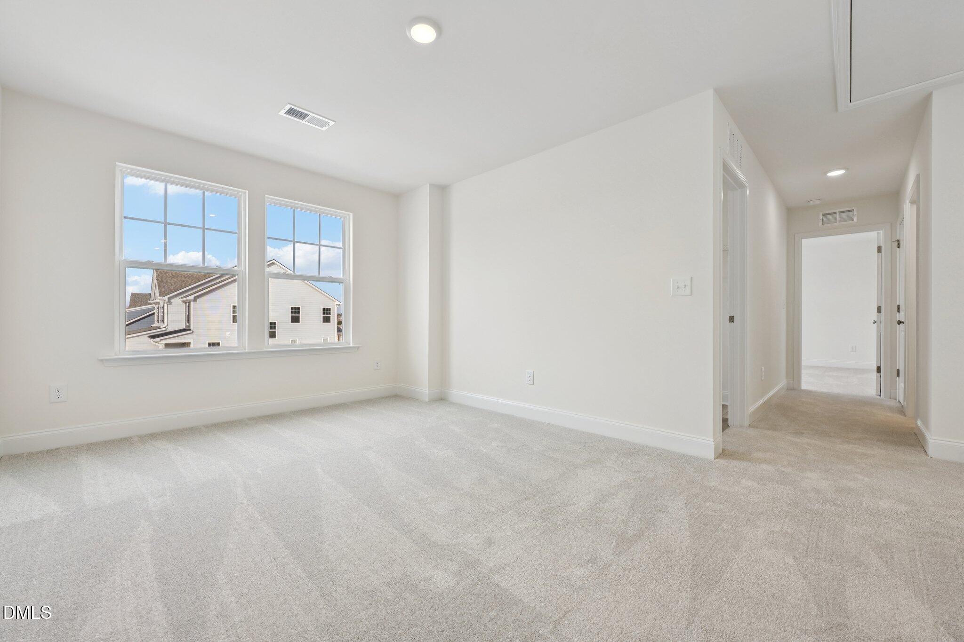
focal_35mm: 14
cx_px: 482
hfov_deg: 104.3
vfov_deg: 81.2
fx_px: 375
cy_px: 321
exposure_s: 1/60
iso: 100
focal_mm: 14
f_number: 8
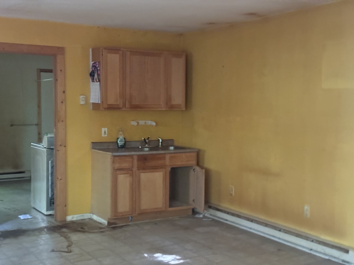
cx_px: 177
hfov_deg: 39.7
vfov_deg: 30.3
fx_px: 491
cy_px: 132
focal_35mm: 48
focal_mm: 6.76
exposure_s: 1/23
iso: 800
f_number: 1.78
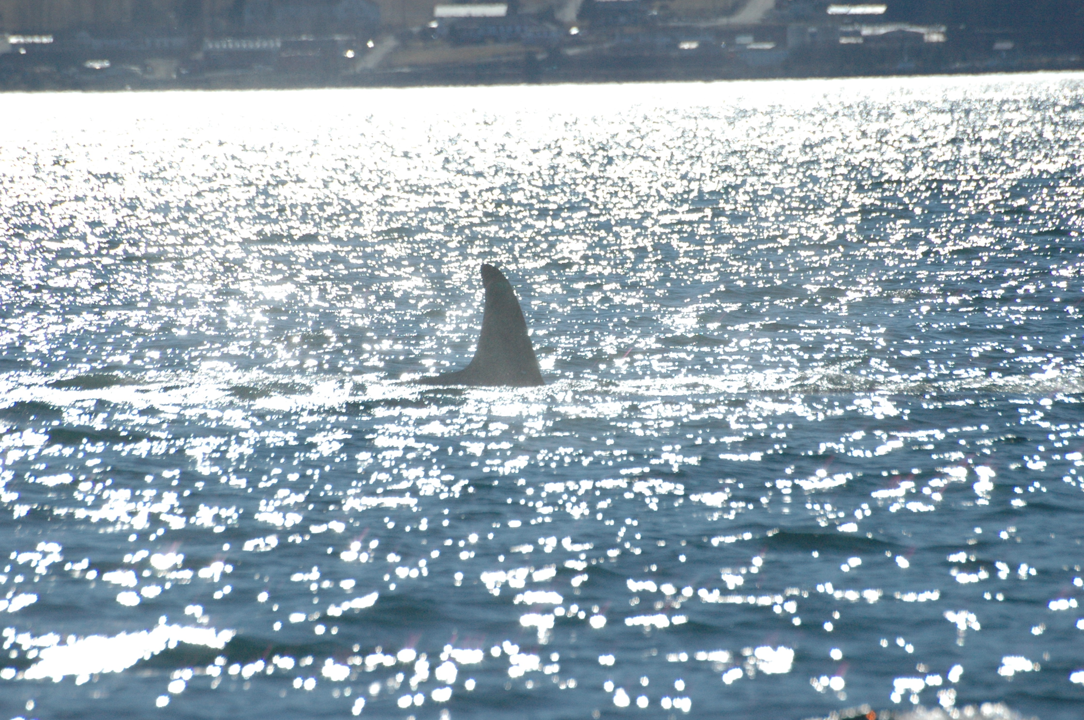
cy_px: 360
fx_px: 13534
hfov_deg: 4.6
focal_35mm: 450
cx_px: 542
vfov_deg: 3.0
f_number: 9
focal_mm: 300
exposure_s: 1/5000
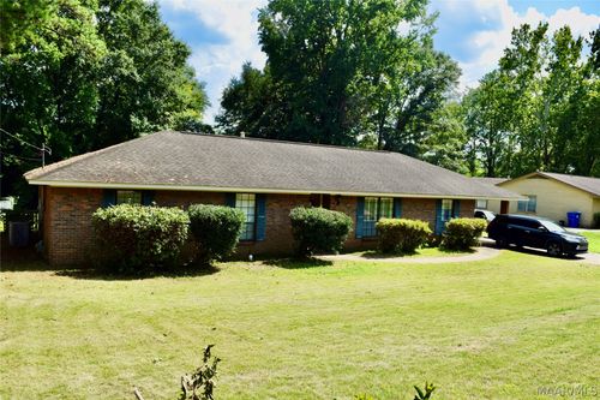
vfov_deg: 47.9
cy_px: 200
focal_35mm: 27
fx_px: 450
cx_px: 300
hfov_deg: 67.4
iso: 200
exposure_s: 1/320
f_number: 9
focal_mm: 18
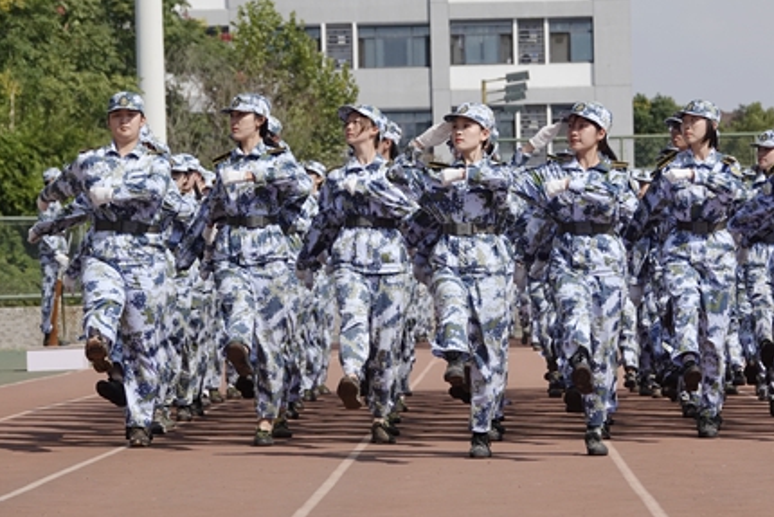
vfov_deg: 6.4
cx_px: 468
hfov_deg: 9.6
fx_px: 4624
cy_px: 225
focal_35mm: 215
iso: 200
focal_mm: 56.39
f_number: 4
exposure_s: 1/2500
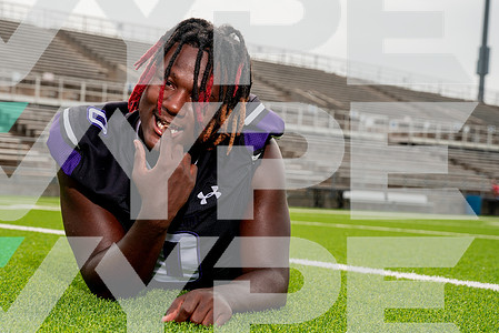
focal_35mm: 71
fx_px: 985
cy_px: 162
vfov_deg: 19.2
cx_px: 196
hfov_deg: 28.4
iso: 125
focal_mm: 55
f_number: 5.6
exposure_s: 1/800
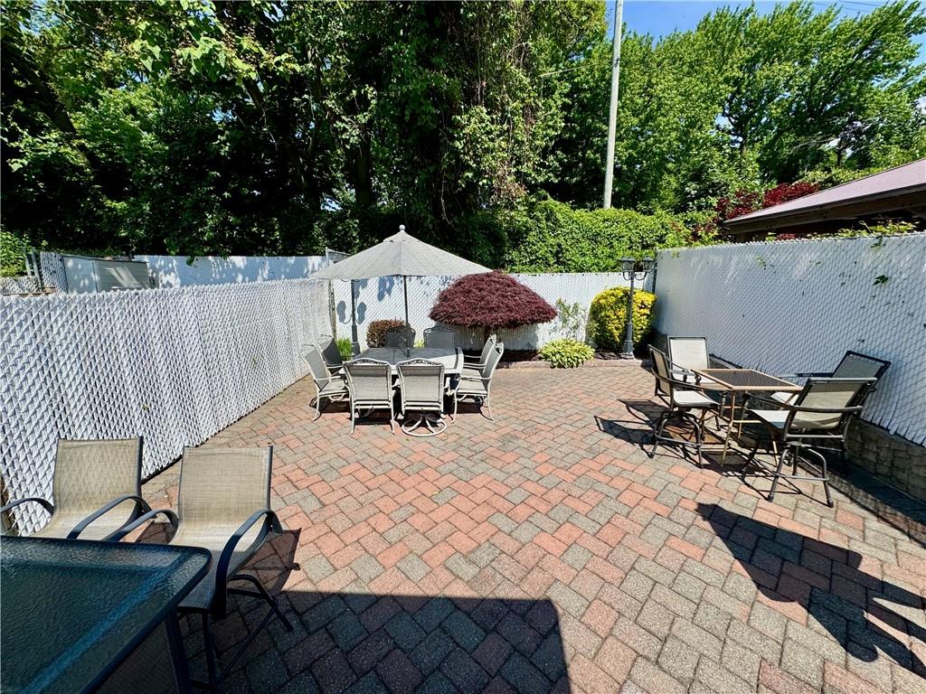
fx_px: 375
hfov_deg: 102.1
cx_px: 463
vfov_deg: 85.7
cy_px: 347
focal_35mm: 14
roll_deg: -0.4
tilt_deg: -11.8
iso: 40
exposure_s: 1/2146
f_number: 2.2
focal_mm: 2.22
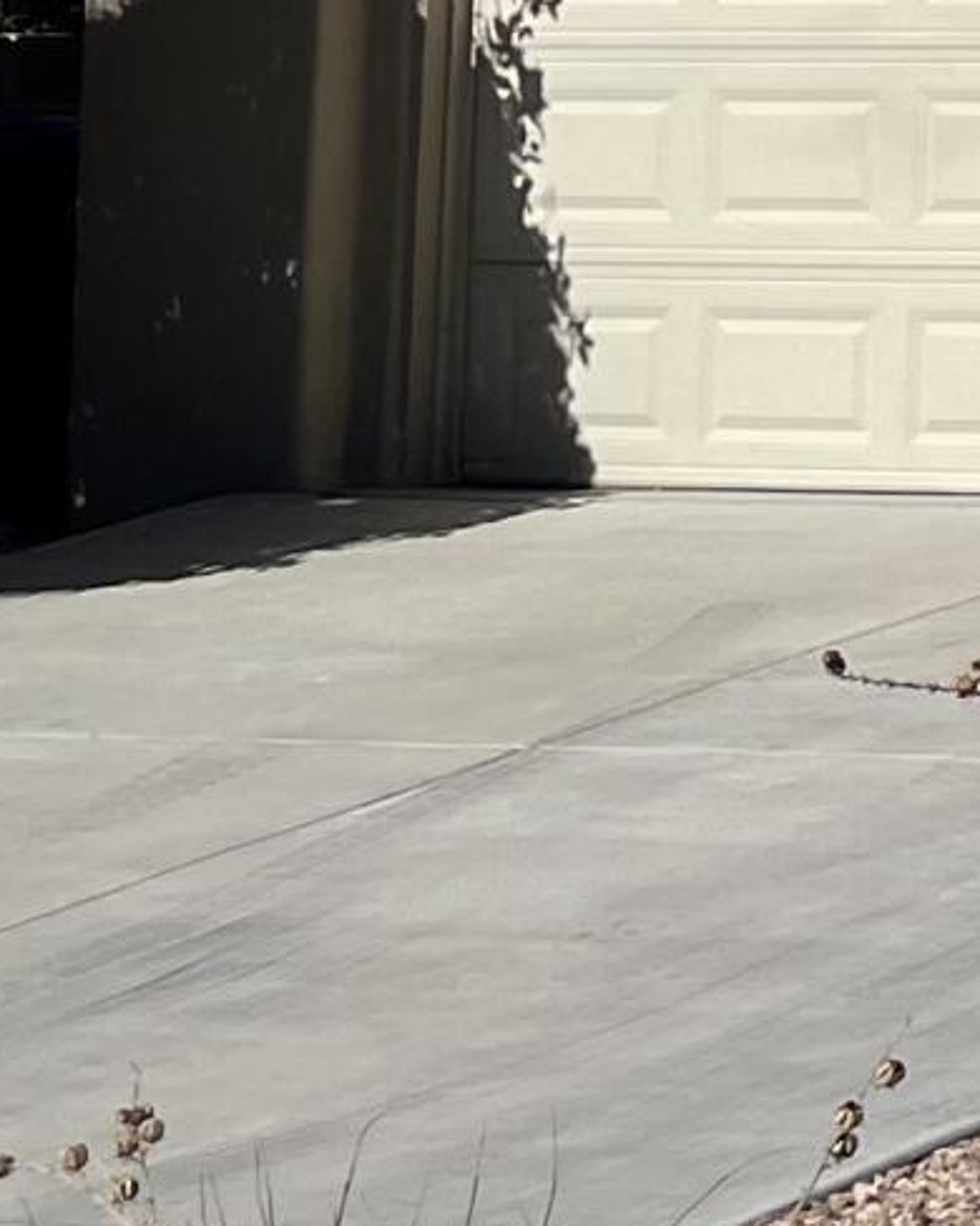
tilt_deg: +6.8
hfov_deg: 7.9
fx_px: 5659
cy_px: -354
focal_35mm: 156
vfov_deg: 12.0
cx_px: 3352
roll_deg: -0.1
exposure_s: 1/6494
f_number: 1.6
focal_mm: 4.2
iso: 32
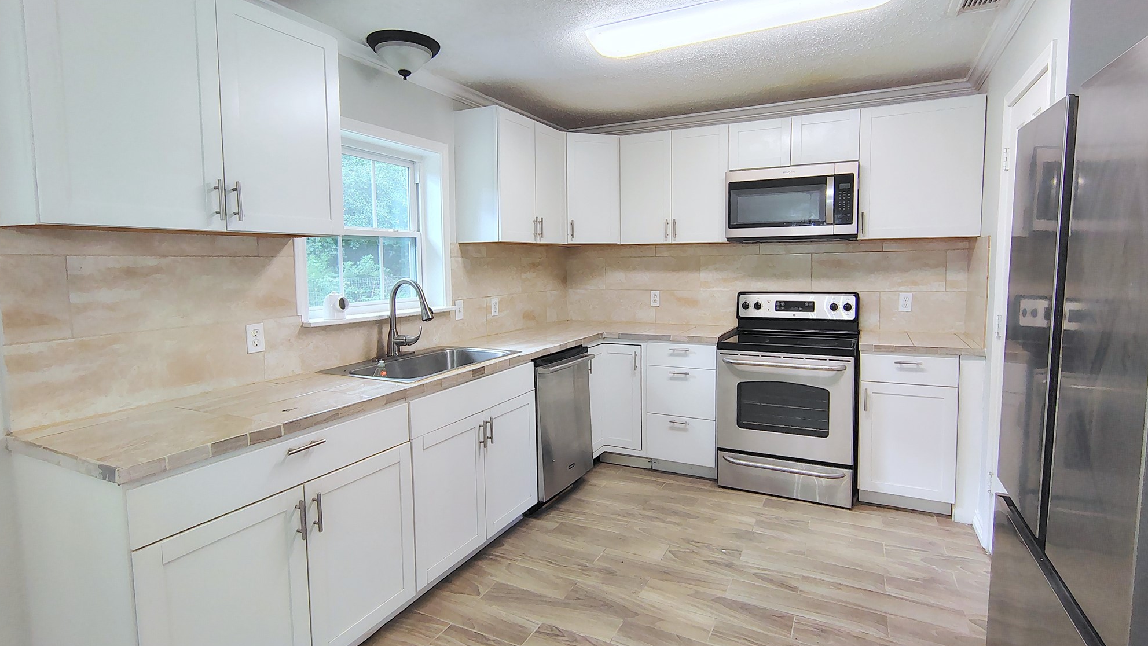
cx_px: 584
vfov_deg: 61.0
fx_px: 548
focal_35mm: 18
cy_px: 300
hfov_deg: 92.6
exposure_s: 1/60
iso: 485
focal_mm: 2.13
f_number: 2.2
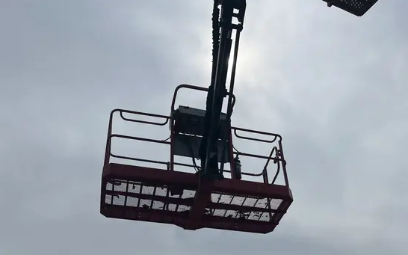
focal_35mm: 37
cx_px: 204
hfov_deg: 52.8
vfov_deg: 32.9
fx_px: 411
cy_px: 222
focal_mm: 5.1
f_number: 1.6
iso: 50
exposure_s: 1/13333
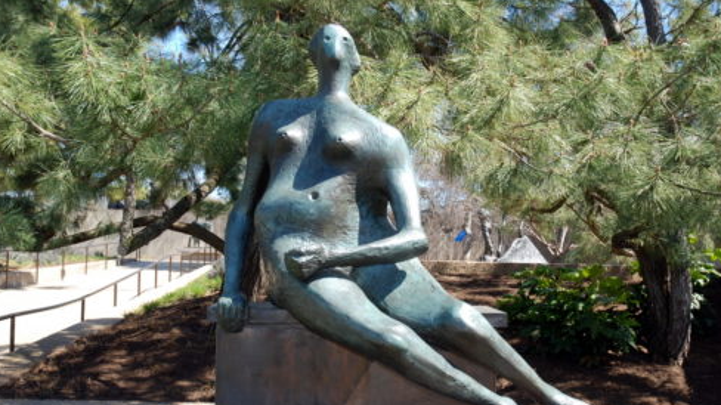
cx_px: 362
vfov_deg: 27.3
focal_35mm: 44
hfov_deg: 46.9
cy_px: 246
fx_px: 832
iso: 100
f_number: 7.1
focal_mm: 27
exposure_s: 1/80
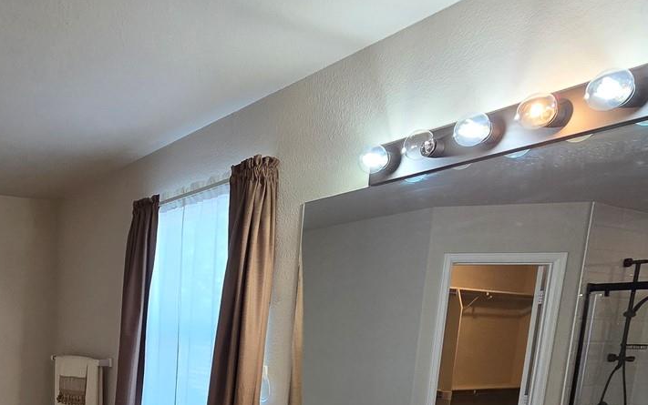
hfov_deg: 54.3
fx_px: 548
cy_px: 440
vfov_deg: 35.2
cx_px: 79
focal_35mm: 31
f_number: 2.2
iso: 160
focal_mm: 2.2
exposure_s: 1/60
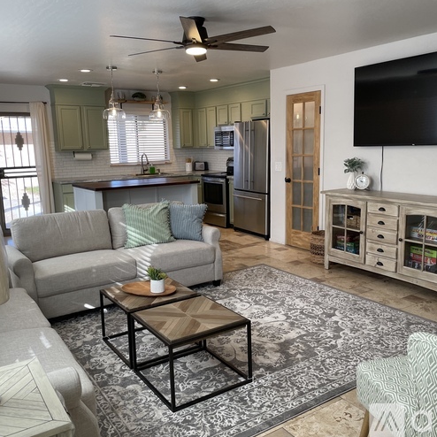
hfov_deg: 52.5
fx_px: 443
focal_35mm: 31
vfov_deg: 52.5
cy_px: 218
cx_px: 217
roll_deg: +1.2
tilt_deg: -10.0
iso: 64
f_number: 1.6
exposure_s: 1/120
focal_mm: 4.2
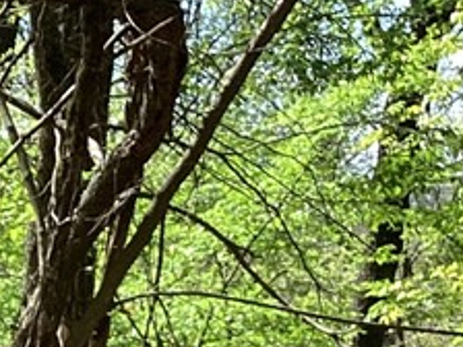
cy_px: 543
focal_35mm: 142
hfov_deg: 12.3
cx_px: -459
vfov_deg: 10.1
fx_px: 1899
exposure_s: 1/362
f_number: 2.4
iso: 25
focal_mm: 3.3
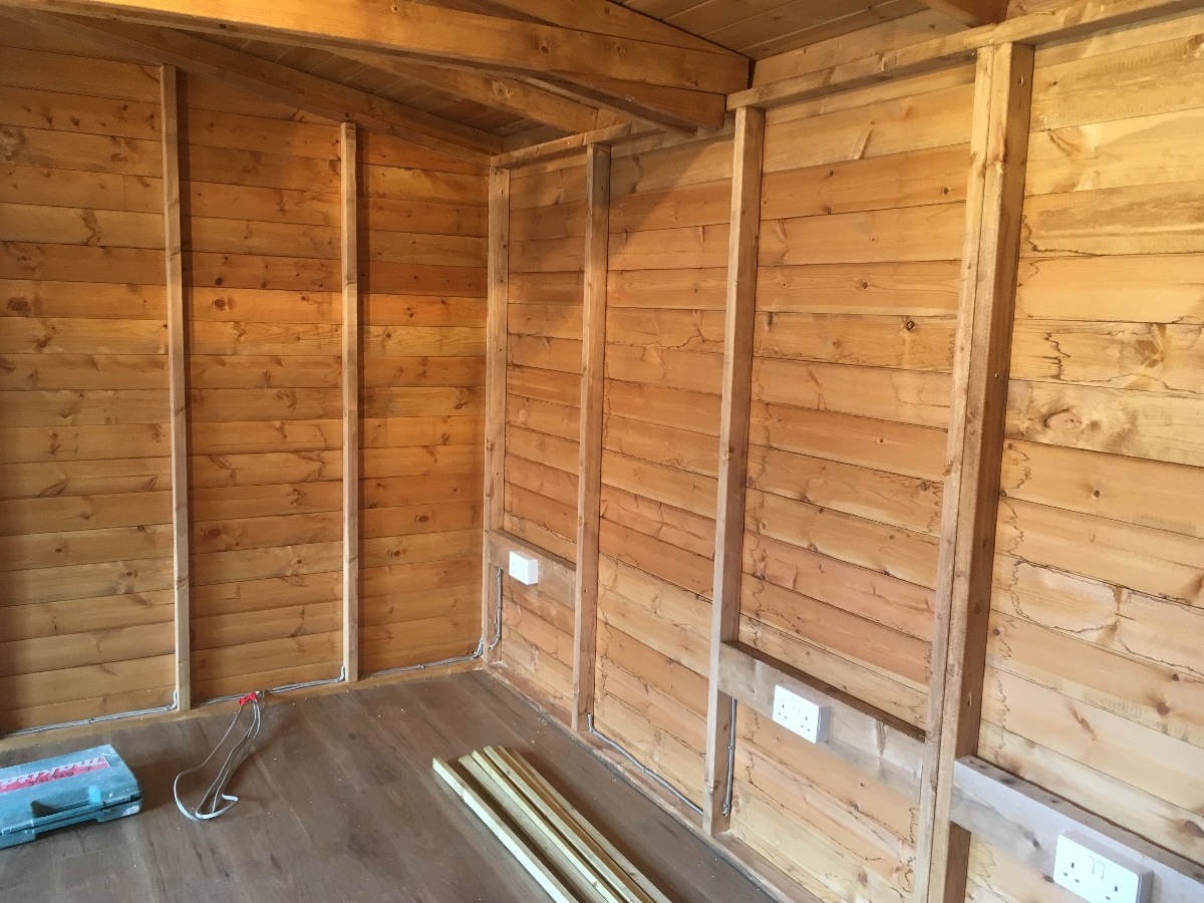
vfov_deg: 48.2
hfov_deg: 61.7
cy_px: 452
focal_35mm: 29
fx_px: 1009
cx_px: 602
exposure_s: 1/33
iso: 100
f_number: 2.2
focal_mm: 4.15
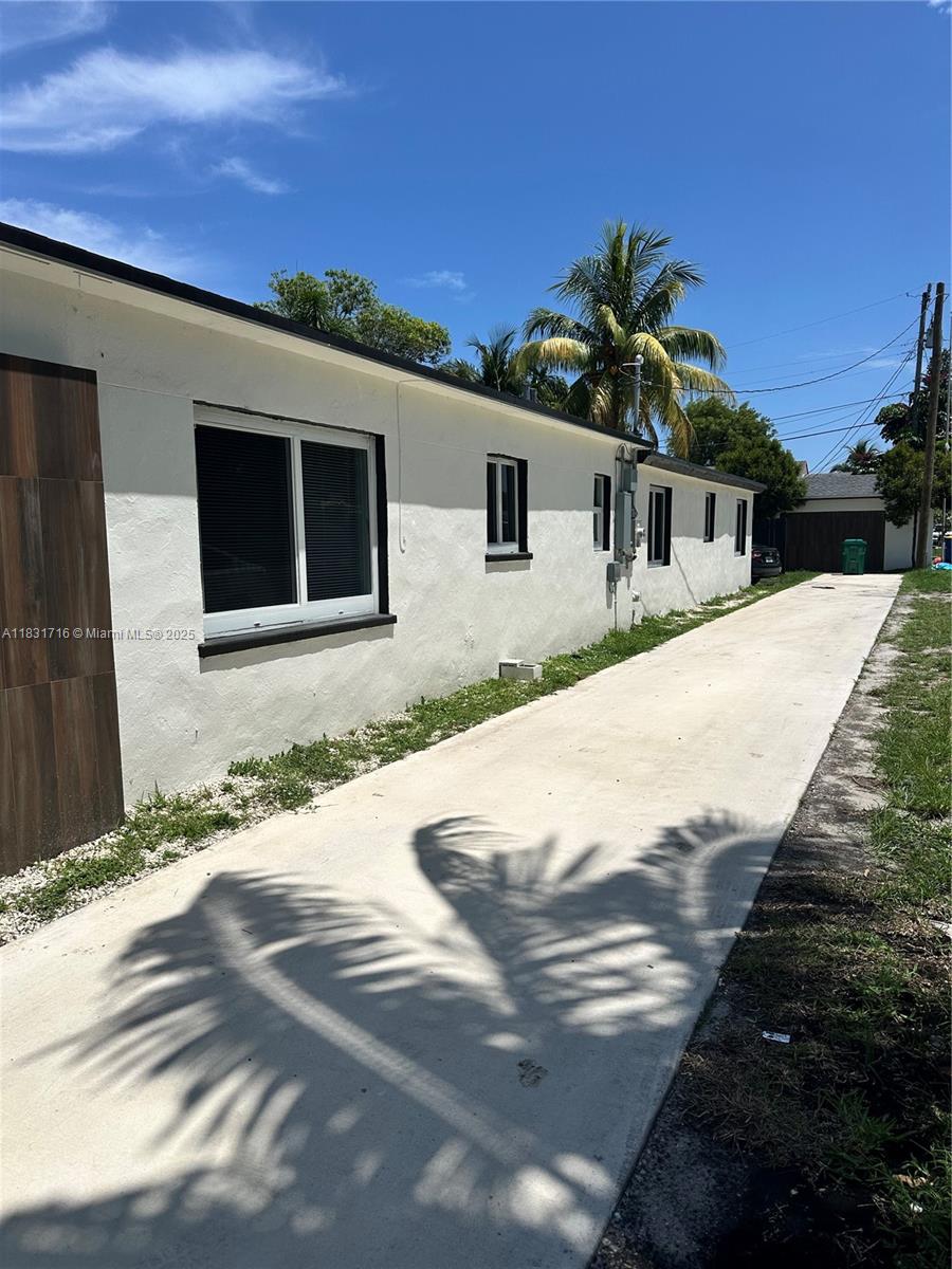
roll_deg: +0.6
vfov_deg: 71.6
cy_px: 634
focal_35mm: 24
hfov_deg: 56.8
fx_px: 880
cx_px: 476
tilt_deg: -6.0
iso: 80
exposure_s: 1/8929
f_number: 1.78
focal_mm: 6.86
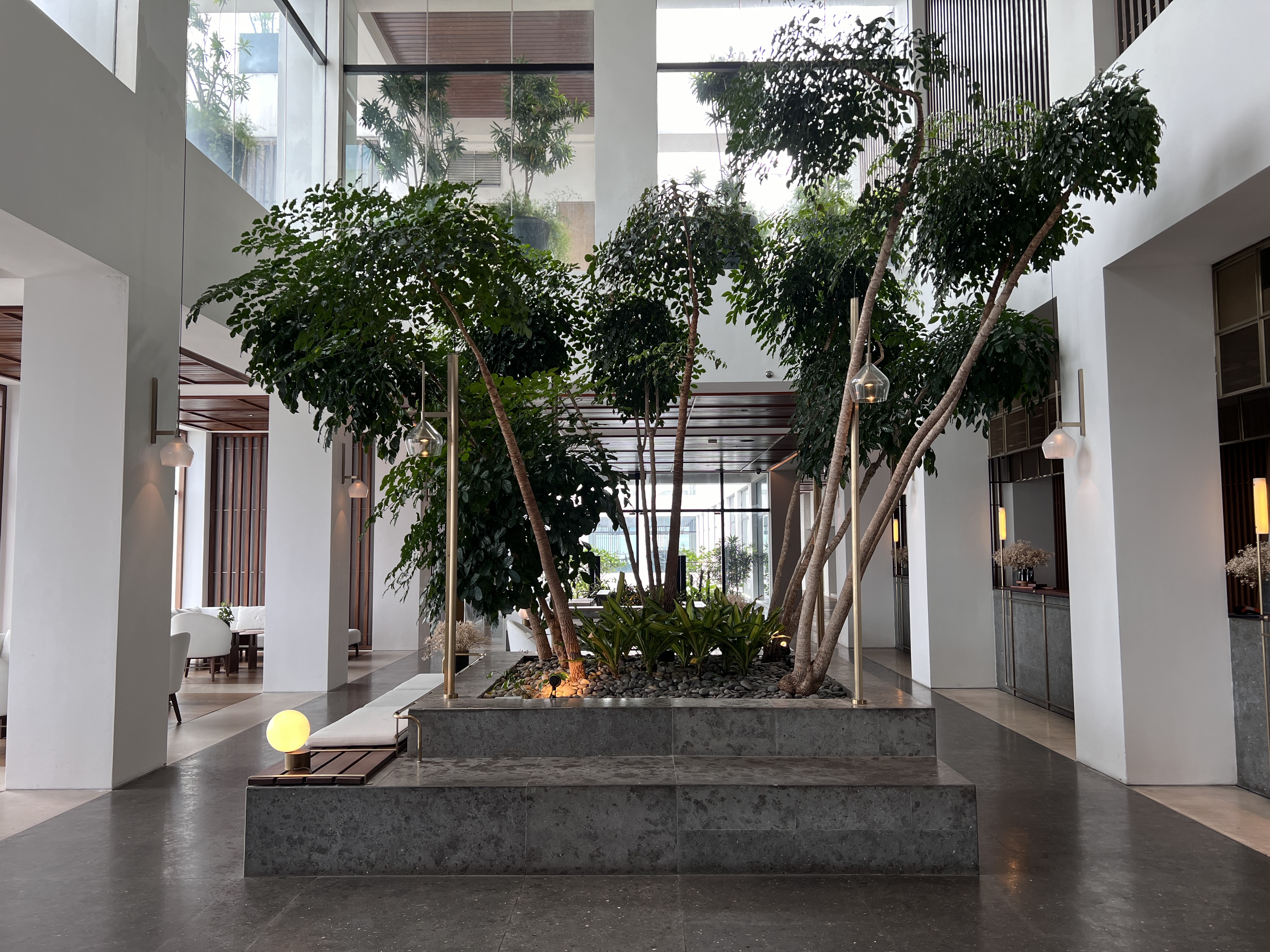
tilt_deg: +3.9
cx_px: 635
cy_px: 476
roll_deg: +0.7
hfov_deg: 67.3
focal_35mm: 26
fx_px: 954
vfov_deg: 53.1
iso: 50
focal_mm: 5.7
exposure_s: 1/100
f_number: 1.5
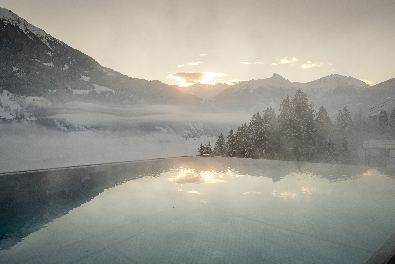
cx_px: 198
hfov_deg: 61.9
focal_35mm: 30
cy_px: 132
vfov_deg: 43.6
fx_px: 329
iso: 250
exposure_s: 1/100
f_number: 13
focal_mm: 30
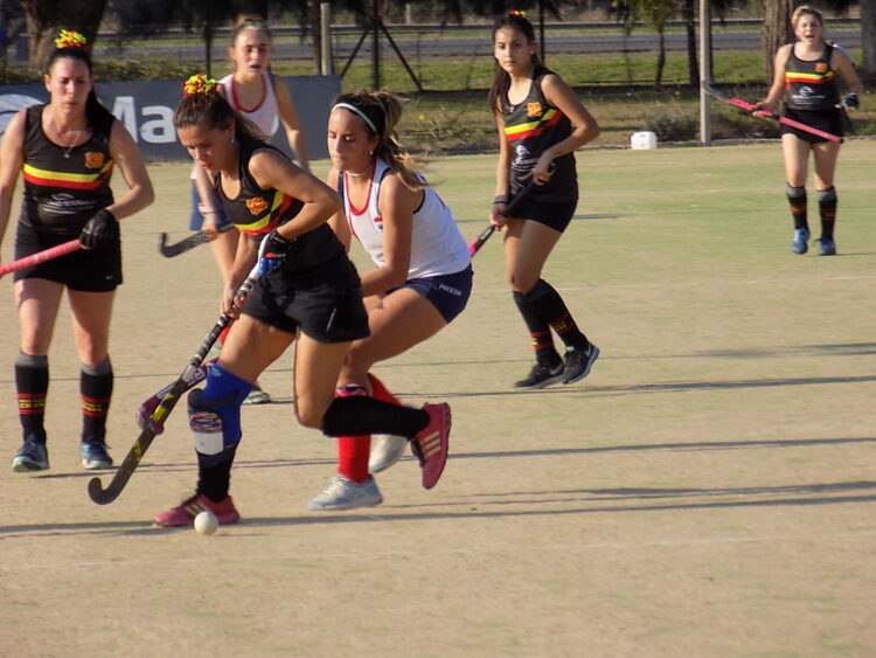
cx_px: 438
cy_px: 329
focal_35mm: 317
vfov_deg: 4.7
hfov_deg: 6.2
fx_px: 8025
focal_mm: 56.4
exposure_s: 1/250
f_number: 5.9
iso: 80
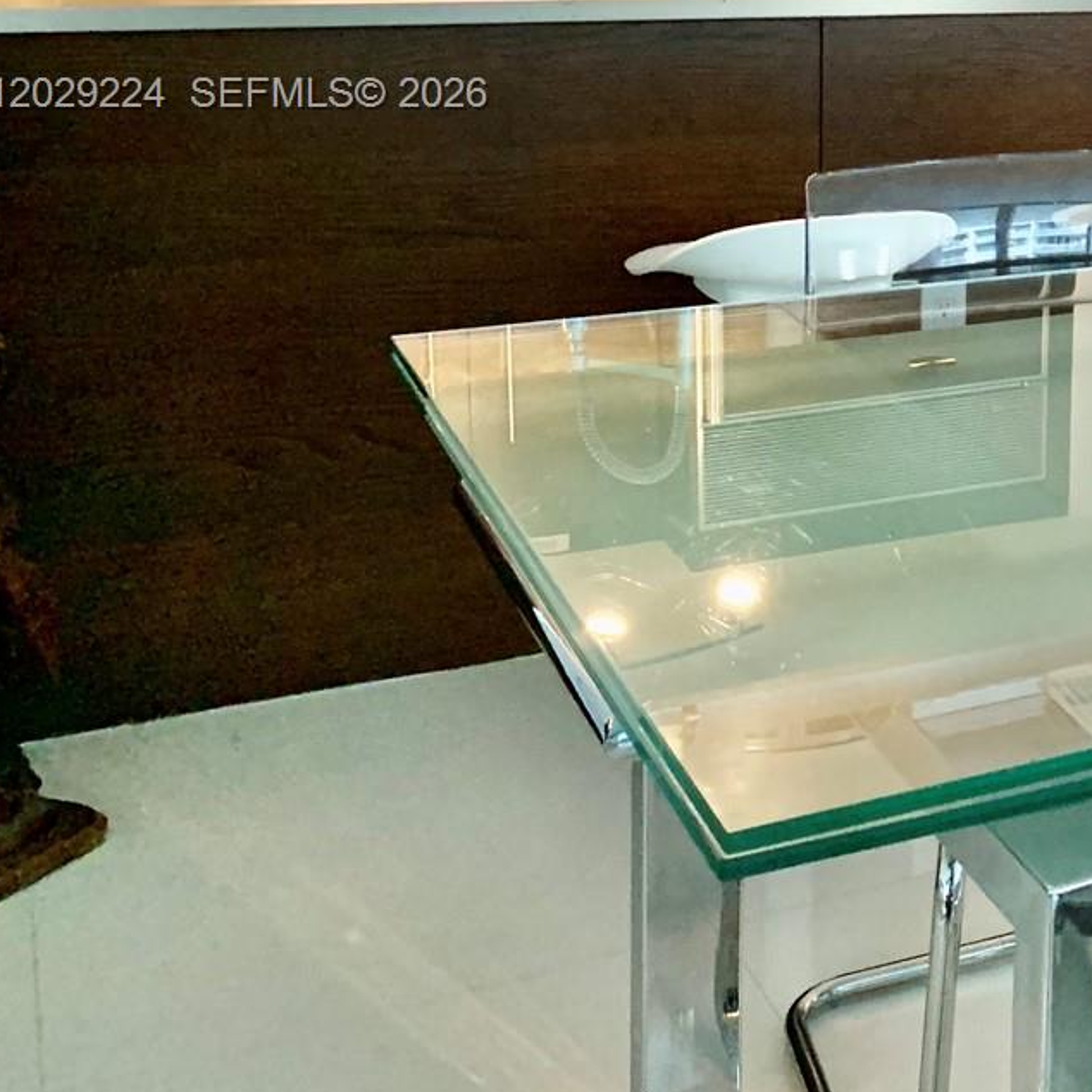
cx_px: 1330
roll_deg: -2.2
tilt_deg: -6.2
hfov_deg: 26.2
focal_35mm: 58
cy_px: 96
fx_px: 2070
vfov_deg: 28.4
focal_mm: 4.25
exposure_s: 1/60
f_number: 1.8
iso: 400
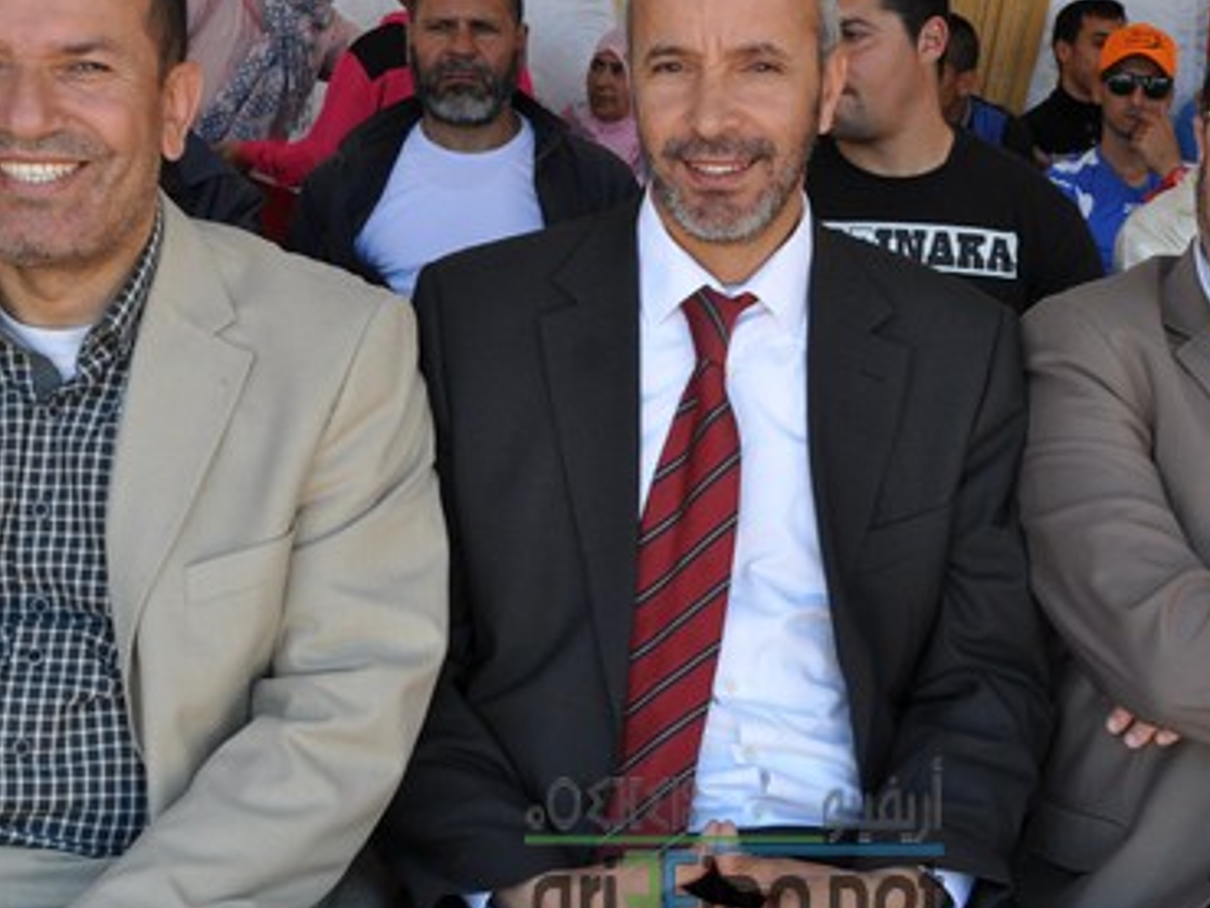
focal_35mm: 70
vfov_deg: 21.0
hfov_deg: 27.7
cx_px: 735
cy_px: 339
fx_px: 2448
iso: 200
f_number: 8
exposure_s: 1/60
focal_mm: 28
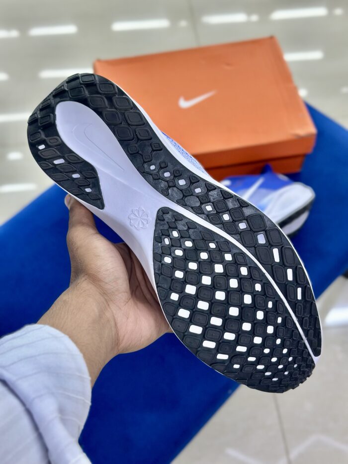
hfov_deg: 30.3
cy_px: 232
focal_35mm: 48
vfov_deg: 39.7
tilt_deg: -58.9
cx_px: 174
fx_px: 643
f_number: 1.78
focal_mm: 6.86
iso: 80
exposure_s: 1/100
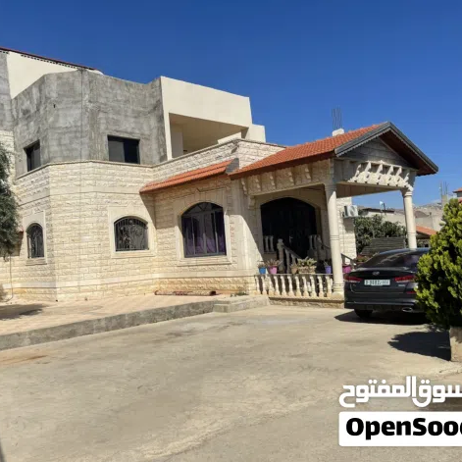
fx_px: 453
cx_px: 191
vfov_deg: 54.0
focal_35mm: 30
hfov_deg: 53.8
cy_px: 234
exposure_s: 1/7407
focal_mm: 5.1
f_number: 1.6
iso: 32
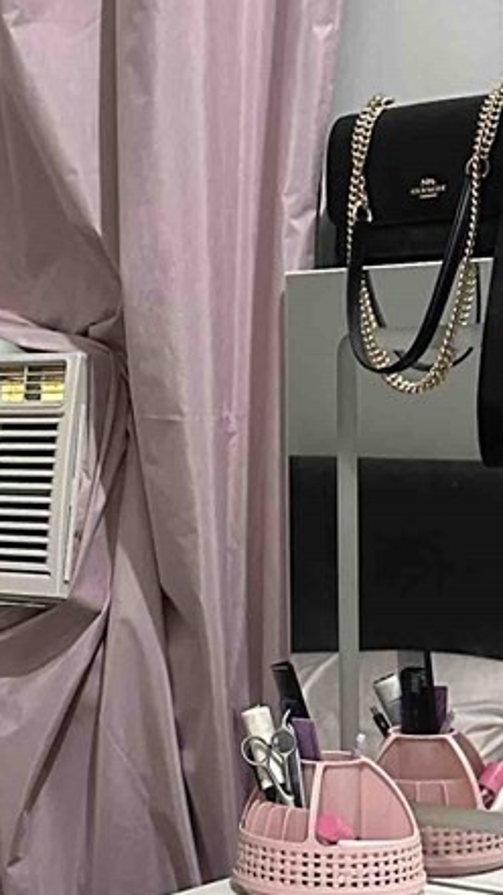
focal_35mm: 91
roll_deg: +1.3
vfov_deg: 23.3
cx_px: -150
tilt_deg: -6.9
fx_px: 2158
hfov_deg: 12.9
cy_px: 599
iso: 800
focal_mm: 6.86
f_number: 1.78
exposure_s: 1/40
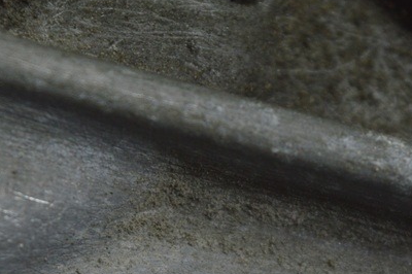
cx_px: 212
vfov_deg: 6.5
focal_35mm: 211
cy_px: 265
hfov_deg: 9.7
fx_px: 2416
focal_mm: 55
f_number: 5.6
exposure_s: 1/60
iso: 400
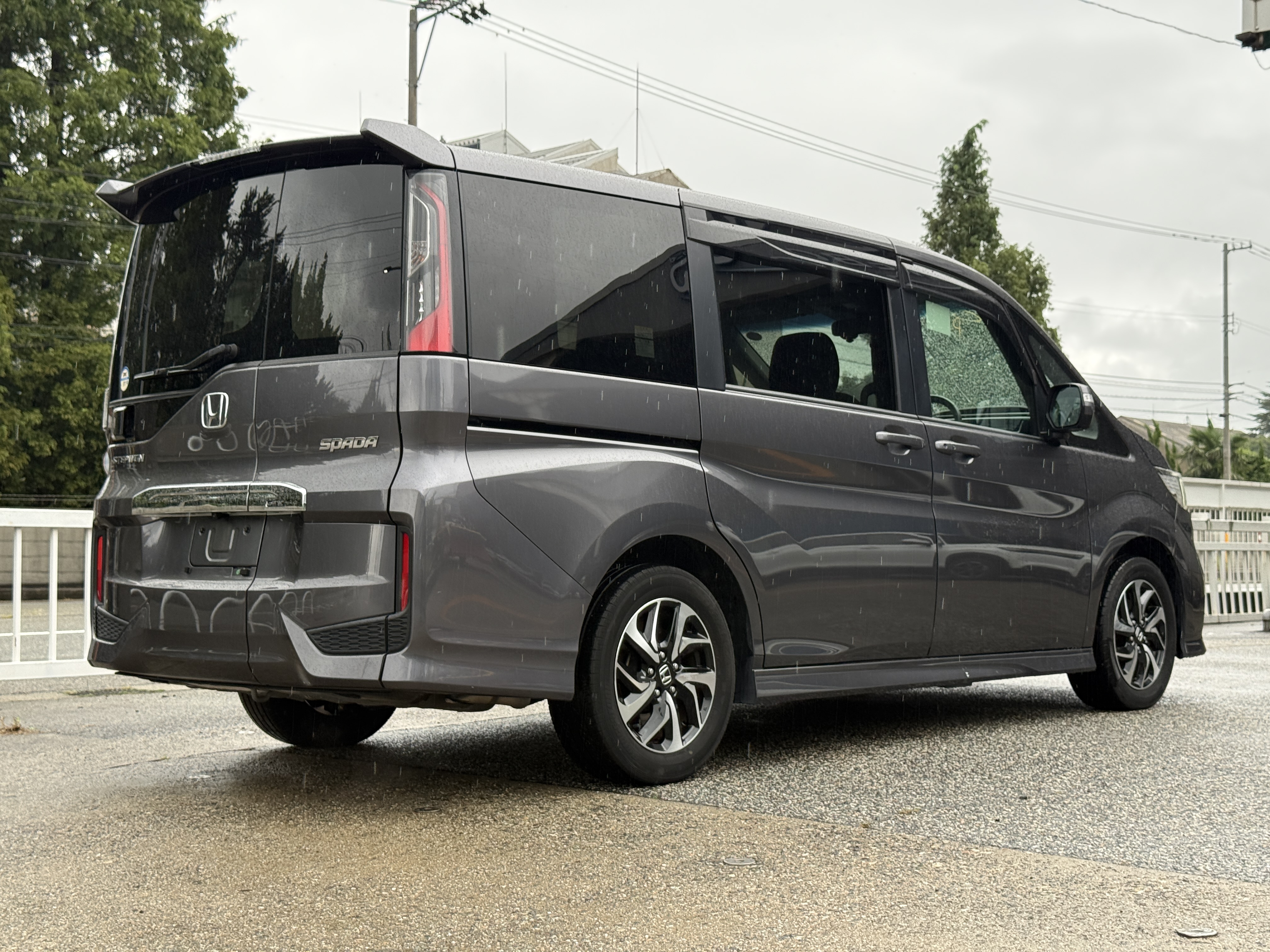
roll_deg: -0.4
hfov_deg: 39.7
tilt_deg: +2.7
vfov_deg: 30.3
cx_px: 635
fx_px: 1761
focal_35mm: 48
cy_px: 476
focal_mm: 6.76
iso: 100
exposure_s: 1/455
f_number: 1.78
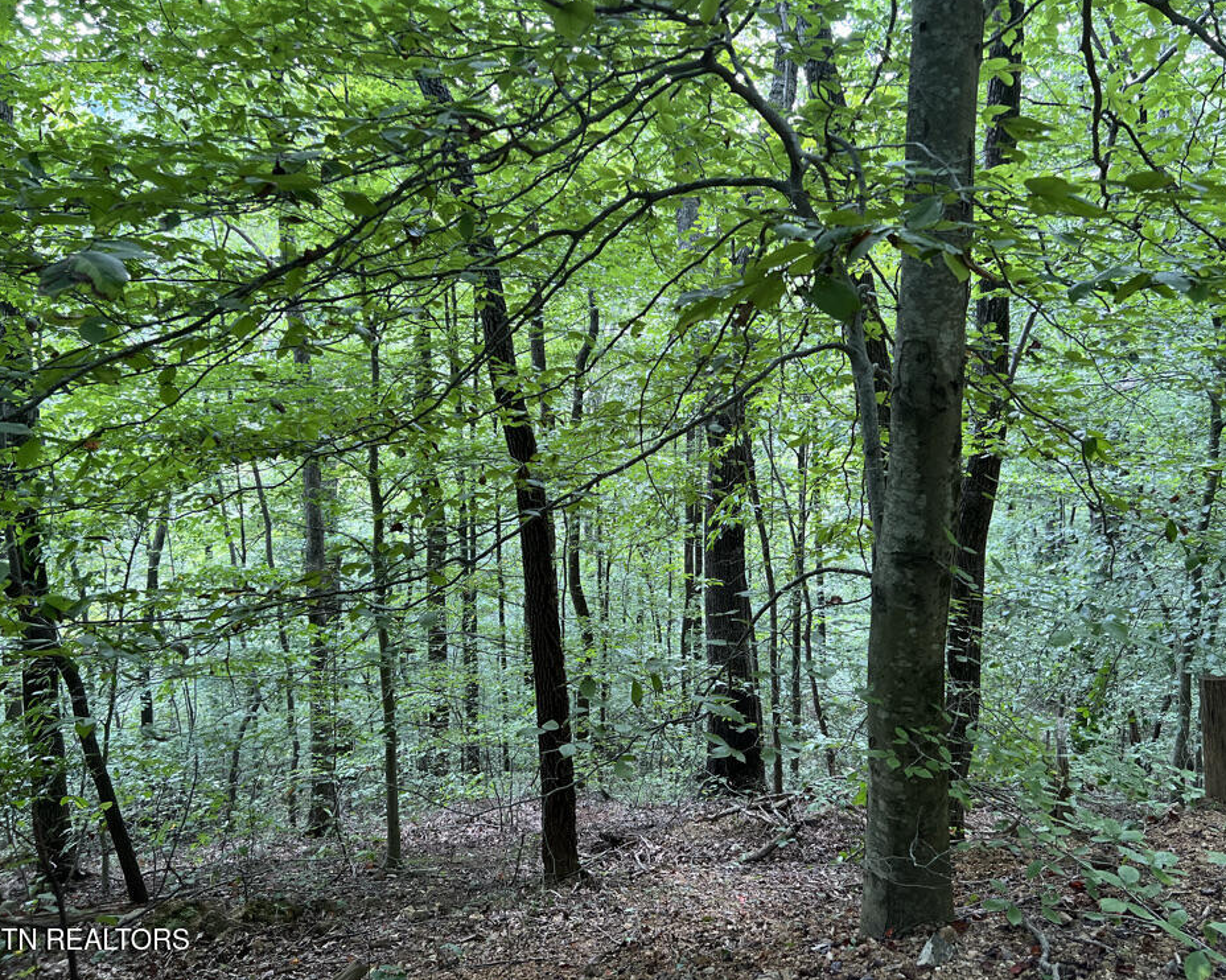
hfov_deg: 62.2
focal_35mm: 28
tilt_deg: -11.1
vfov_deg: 51.5
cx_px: 651
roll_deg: -0.8
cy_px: 478
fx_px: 1016
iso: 125
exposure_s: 1/102
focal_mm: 5.7
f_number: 1.5
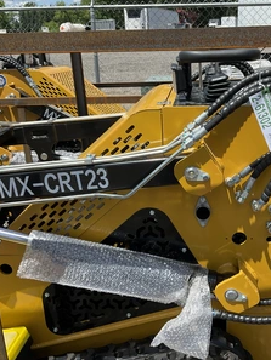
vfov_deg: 47.8
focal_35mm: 39
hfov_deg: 36.3
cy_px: 179
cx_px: 188
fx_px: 407
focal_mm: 3
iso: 25
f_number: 1.8
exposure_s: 1/1221
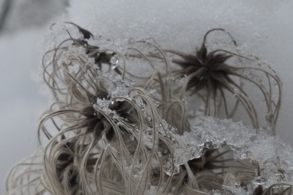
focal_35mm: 186
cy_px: 247
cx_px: -164
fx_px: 1513
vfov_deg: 7.3
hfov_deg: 10.6
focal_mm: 24.7
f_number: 6.4
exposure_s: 1/280
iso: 640
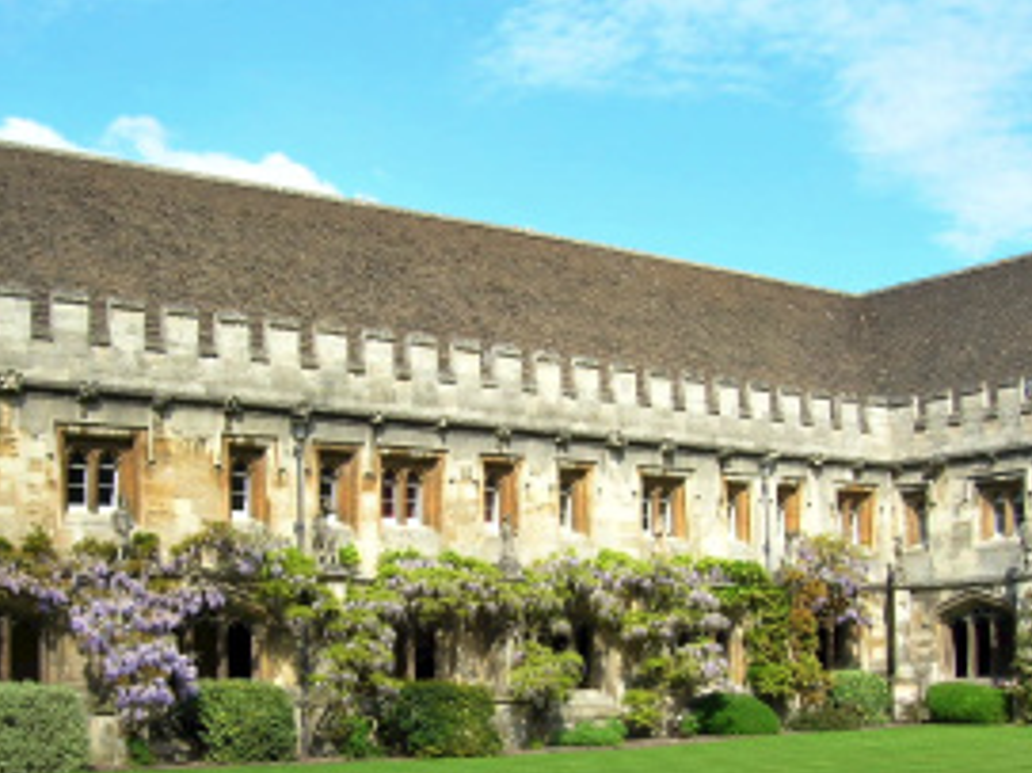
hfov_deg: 36.8
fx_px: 1550
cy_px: 550
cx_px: 482
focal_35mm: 52
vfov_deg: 27.7
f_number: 4.9
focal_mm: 5.7
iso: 50
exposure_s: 1/232
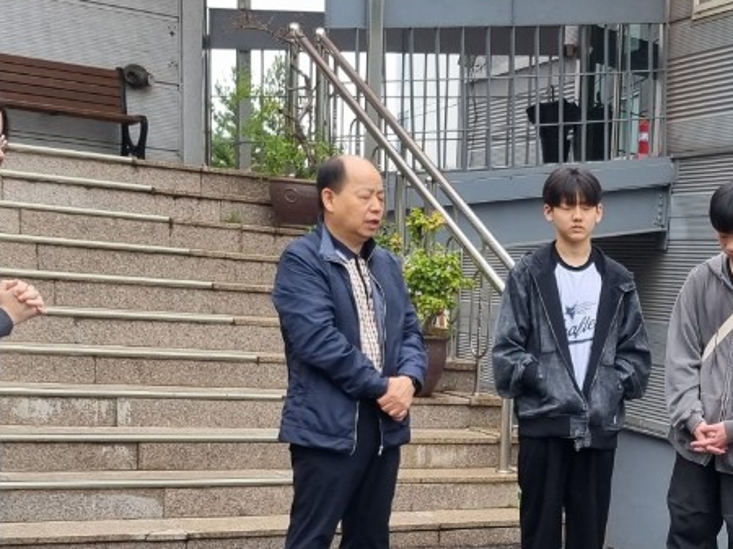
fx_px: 1566
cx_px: 751
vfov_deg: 19.2
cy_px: 578
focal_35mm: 74
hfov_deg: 25.0
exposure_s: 1/304
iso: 50
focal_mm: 5.4
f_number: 1.8
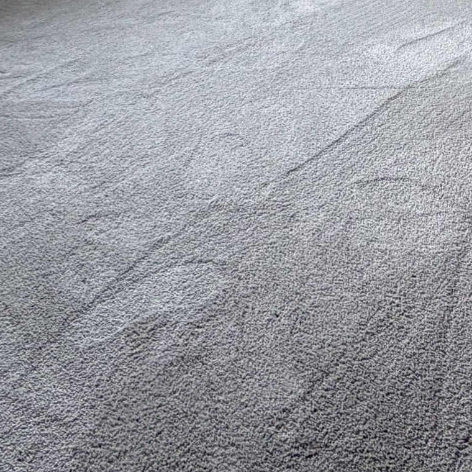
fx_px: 771
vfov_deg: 26.6
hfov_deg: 33.6
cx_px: 325
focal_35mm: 50
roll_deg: -2.2
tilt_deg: -8.9
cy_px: -196
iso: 250
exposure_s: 1/120
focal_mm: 2.22
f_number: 2.2
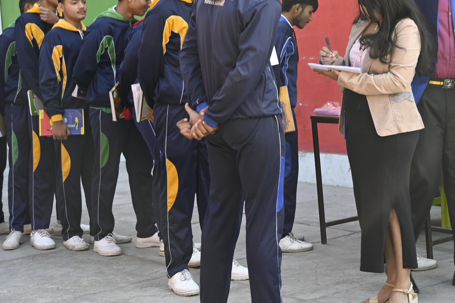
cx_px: 338
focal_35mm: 76
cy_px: 67
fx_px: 963
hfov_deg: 26.3
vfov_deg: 17.8
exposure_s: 1/250
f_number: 4.5
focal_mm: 32.5
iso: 200
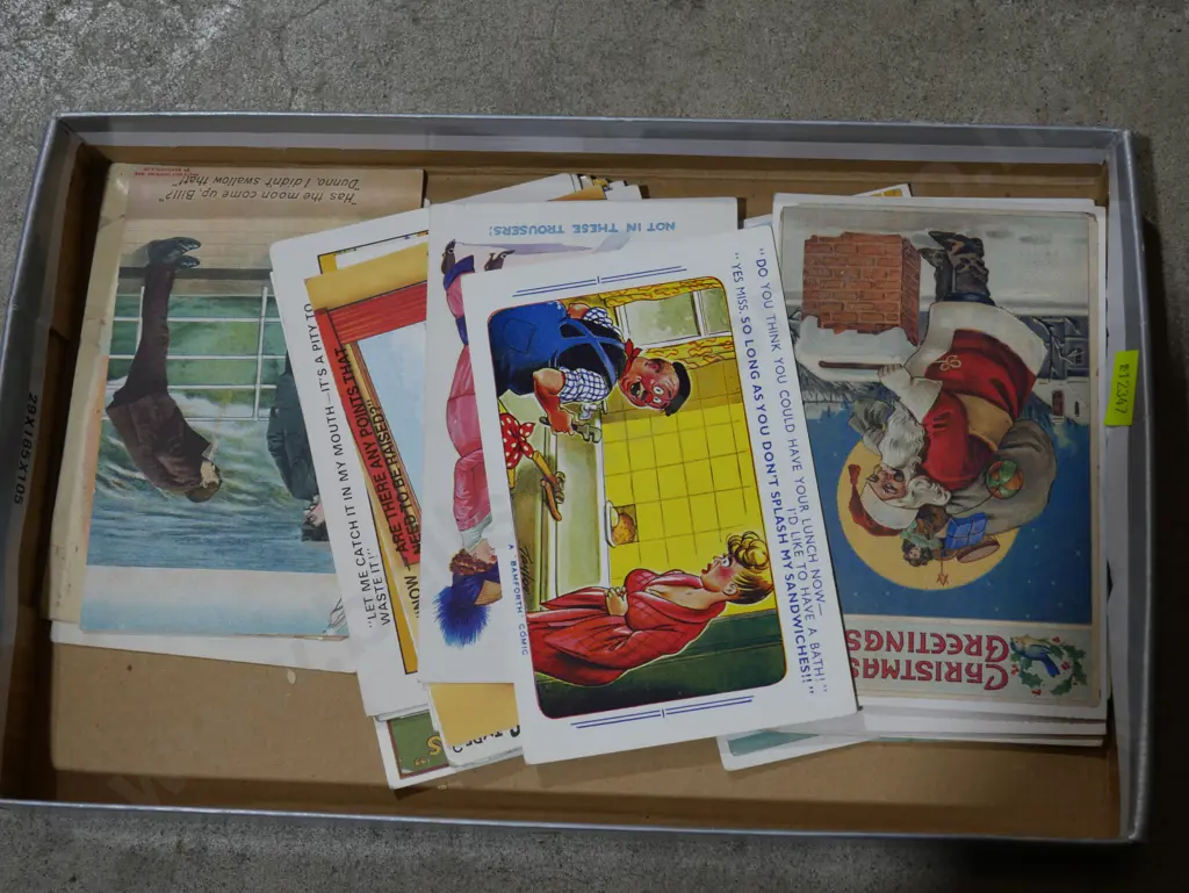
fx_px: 2131
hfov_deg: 31.2
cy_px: 446
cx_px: 594
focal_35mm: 62
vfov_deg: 23.7
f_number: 5.4
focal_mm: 31
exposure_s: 1/80
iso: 200
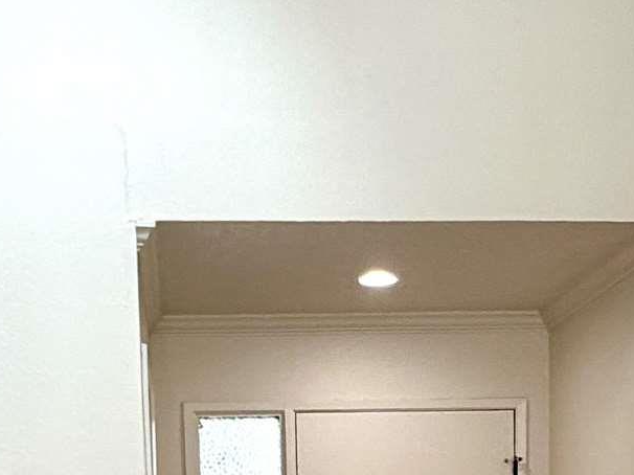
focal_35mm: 71
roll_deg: +2.0
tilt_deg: -7.8
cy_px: 751
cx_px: 304
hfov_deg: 27.4
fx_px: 1300
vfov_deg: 18.0
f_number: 2.2
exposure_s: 1/121
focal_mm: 2.22
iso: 50
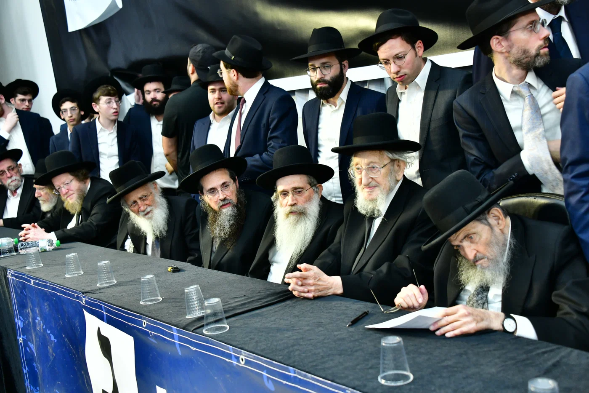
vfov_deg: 29.9
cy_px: 196
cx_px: 294
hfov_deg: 43.6
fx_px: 736
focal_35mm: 45
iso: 1600
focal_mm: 45
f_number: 5.6
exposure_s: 1/100
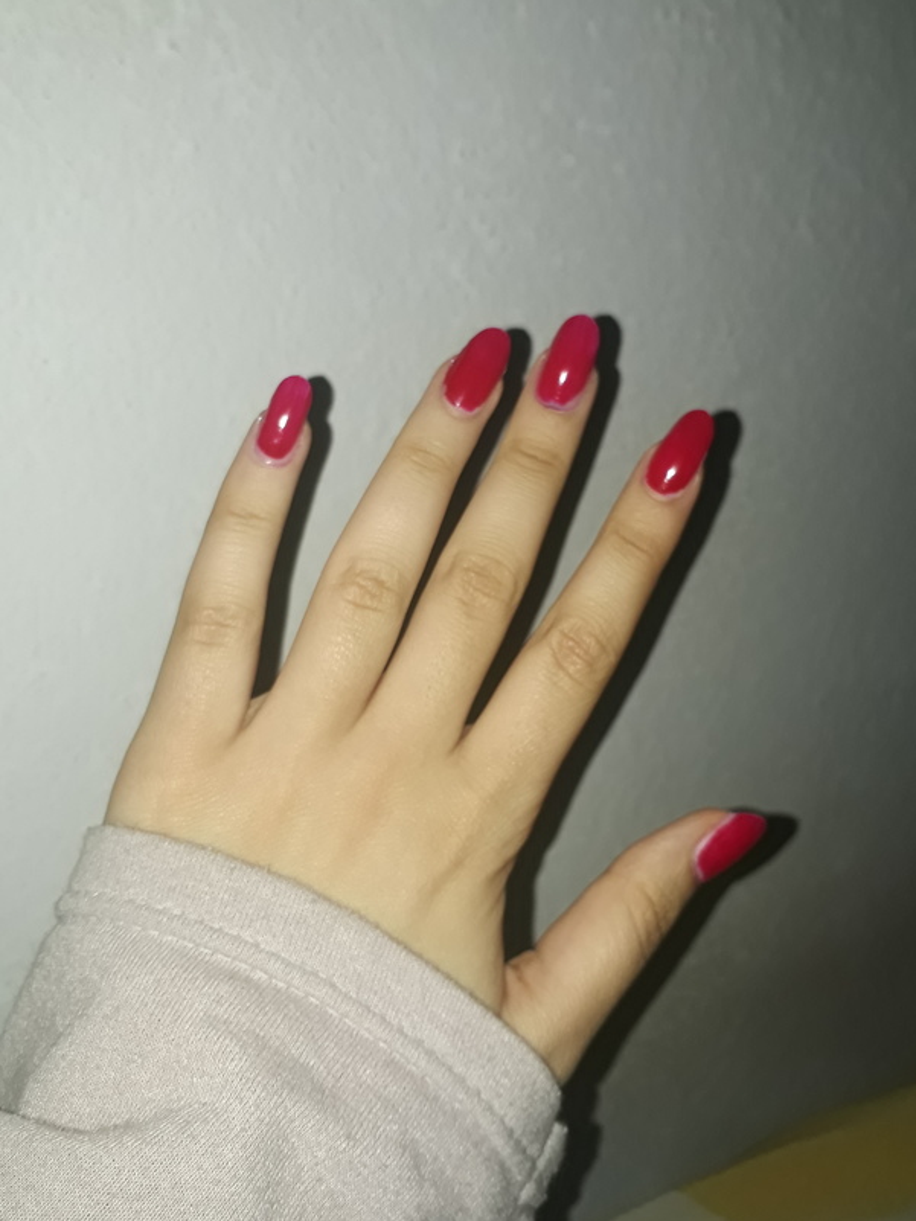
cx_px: 514
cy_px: 613
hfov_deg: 45.4
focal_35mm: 31
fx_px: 1093
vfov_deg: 58.3
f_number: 1.9
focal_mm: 3.6
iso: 50
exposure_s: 1/100
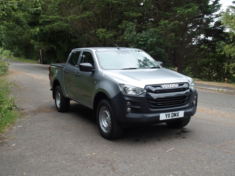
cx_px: 118
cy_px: 88
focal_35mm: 42
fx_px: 285
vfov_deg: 34.3
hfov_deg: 44.8
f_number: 5.6
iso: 125
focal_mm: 9
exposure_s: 1/80
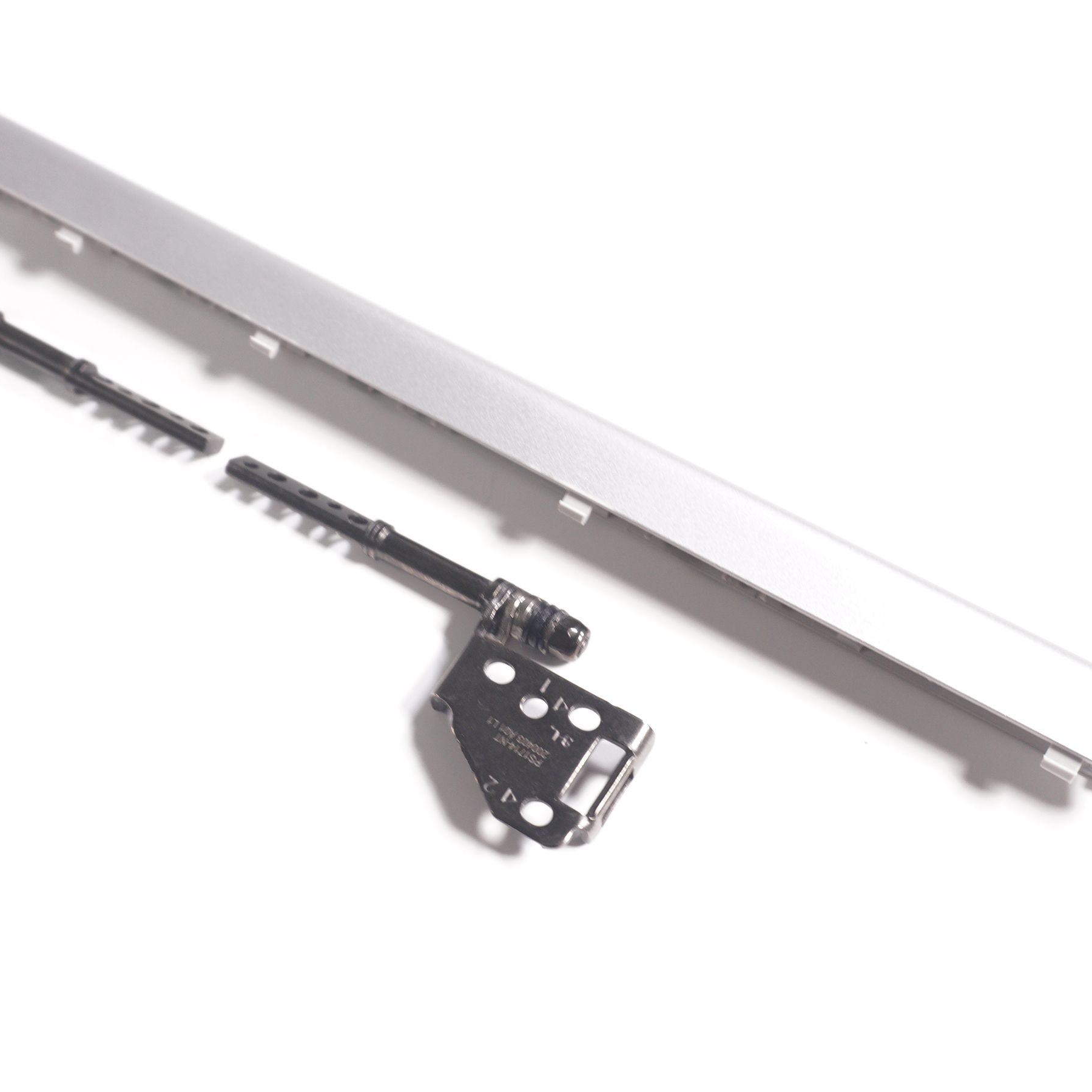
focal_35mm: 45
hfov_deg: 37.6
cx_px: 414
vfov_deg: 37.8
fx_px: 1596
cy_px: 564
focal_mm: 21
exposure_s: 1/125
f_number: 5
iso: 640
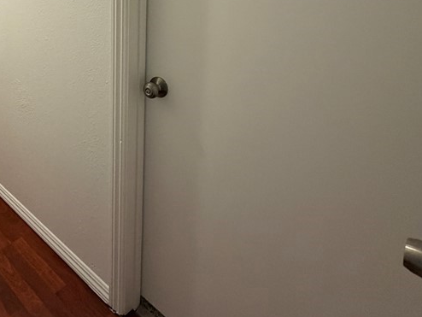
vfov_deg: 42.9
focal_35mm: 29
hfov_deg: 54.5
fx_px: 354
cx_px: 50
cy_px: 15
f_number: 2.2
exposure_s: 1/60
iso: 400
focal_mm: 2.22
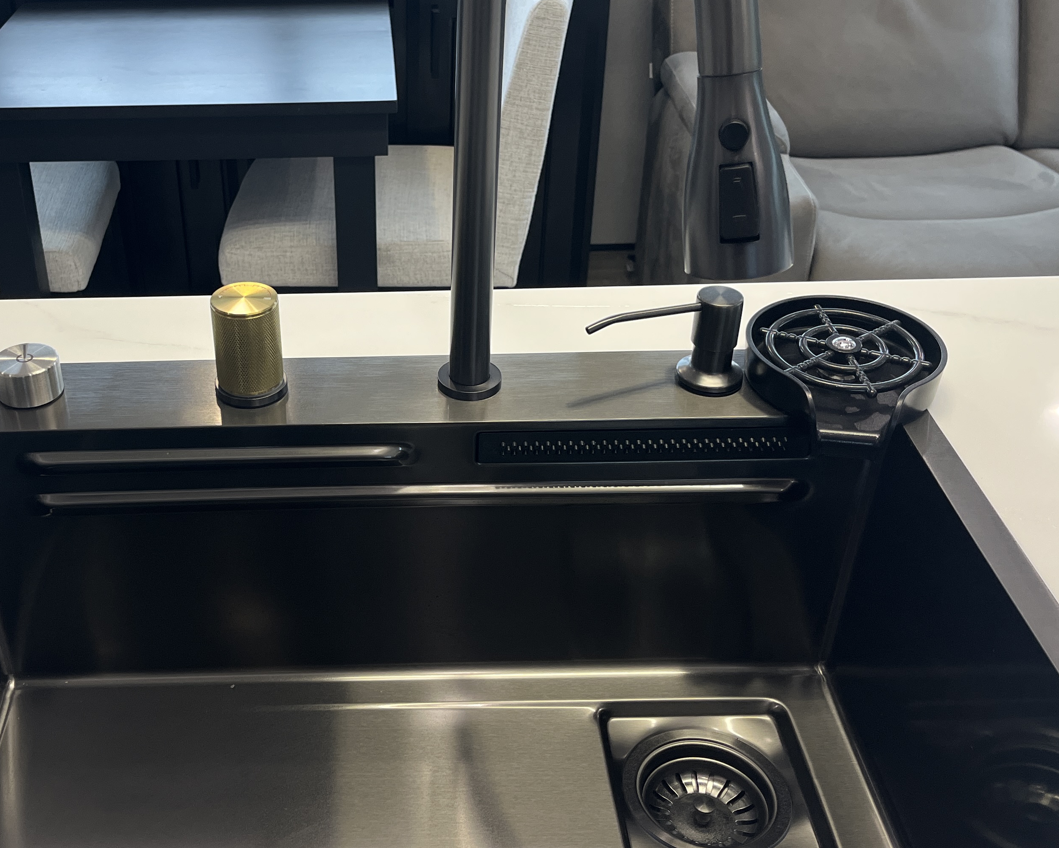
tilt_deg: -32.4
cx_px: 390
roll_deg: +0.9
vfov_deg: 36.4
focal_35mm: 41
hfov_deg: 44.4
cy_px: 376
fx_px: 1285
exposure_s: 1/121
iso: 125
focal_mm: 5.1
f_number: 1.6
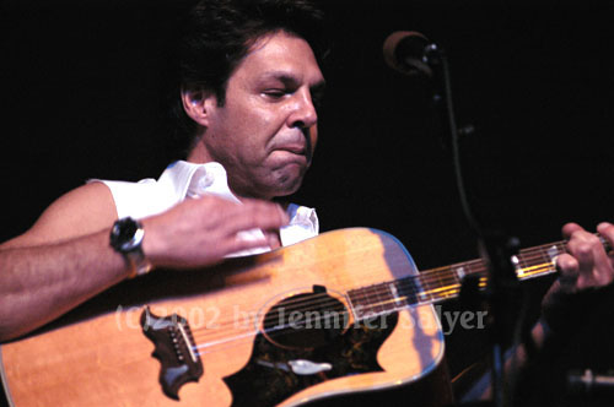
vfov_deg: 4.9
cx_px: 307
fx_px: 4727
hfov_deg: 7.4
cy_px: 204
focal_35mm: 278
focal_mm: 185
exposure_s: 1/90
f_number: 2.8
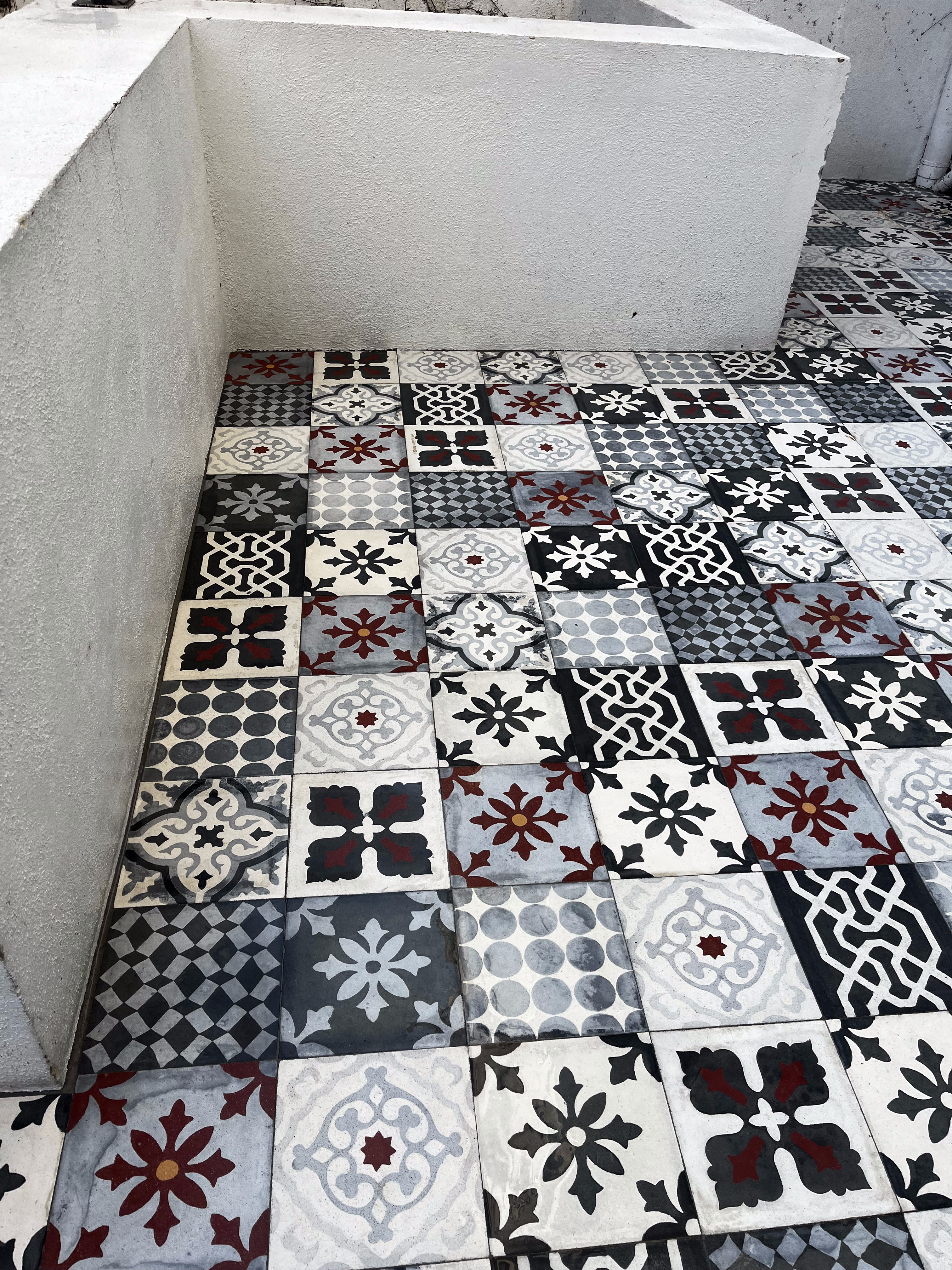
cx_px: 476
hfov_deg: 53.1
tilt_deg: -39.0
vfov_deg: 67.3
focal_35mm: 26
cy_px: 635
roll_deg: -3.6
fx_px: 953
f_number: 1.6
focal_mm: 5.1
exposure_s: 1/534
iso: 50
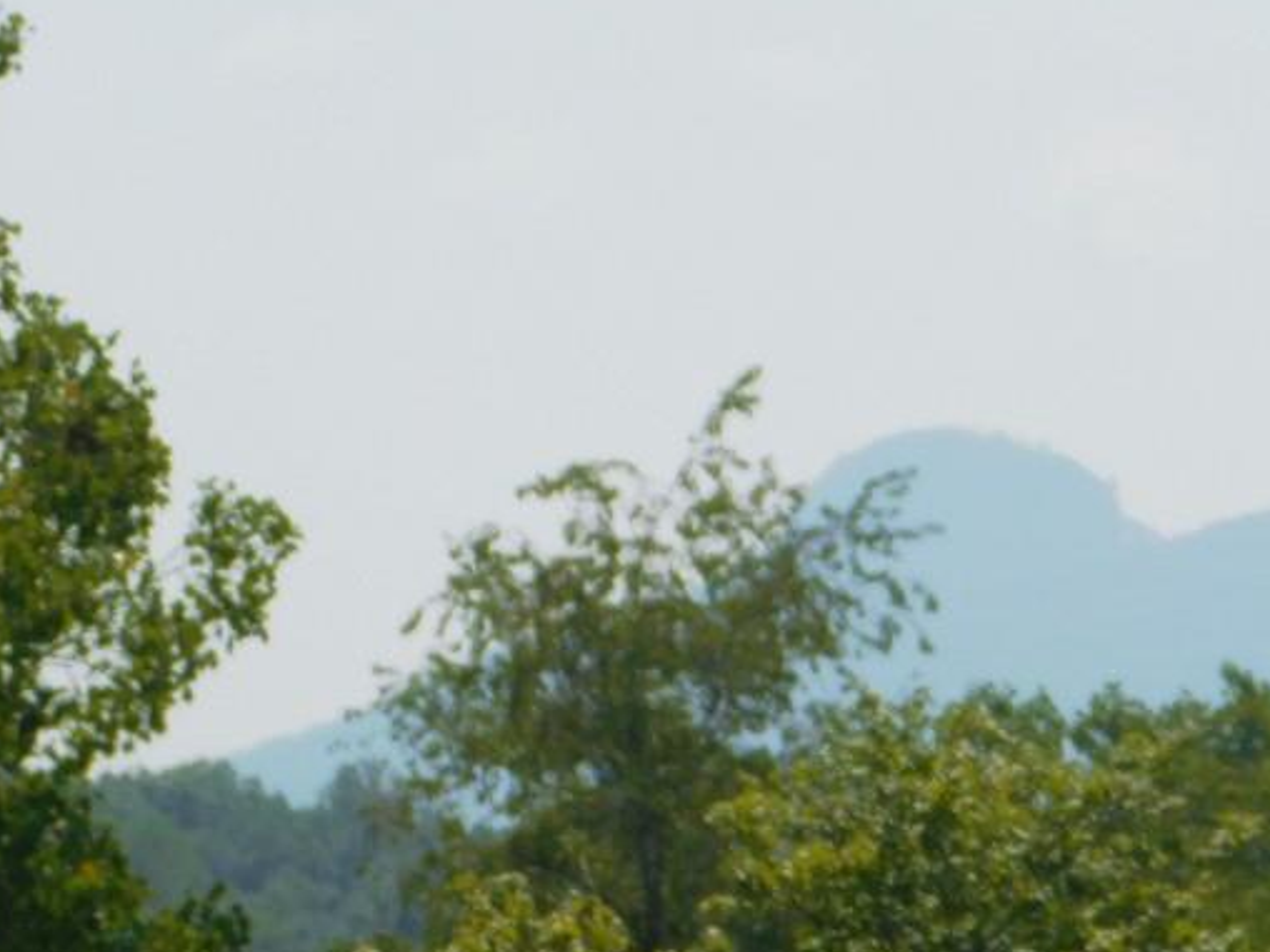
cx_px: 1172
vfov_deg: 2.8
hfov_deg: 3.7
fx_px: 19665
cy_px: 530
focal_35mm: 536
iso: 125
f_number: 5.7
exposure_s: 1/800
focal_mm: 47.2
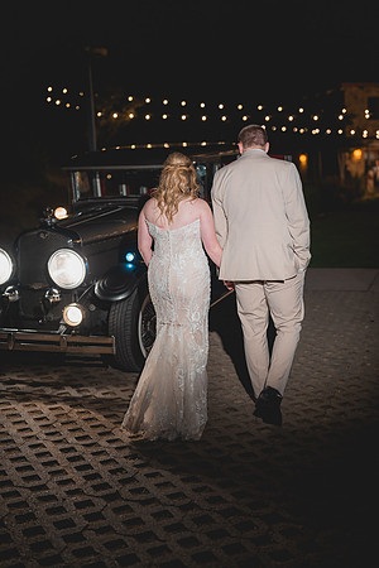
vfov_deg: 39.6
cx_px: 190
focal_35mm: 50
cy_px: 284
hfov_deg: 27.0
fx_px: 790
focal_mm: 50
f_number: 1.8
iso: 320
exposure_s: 1/100
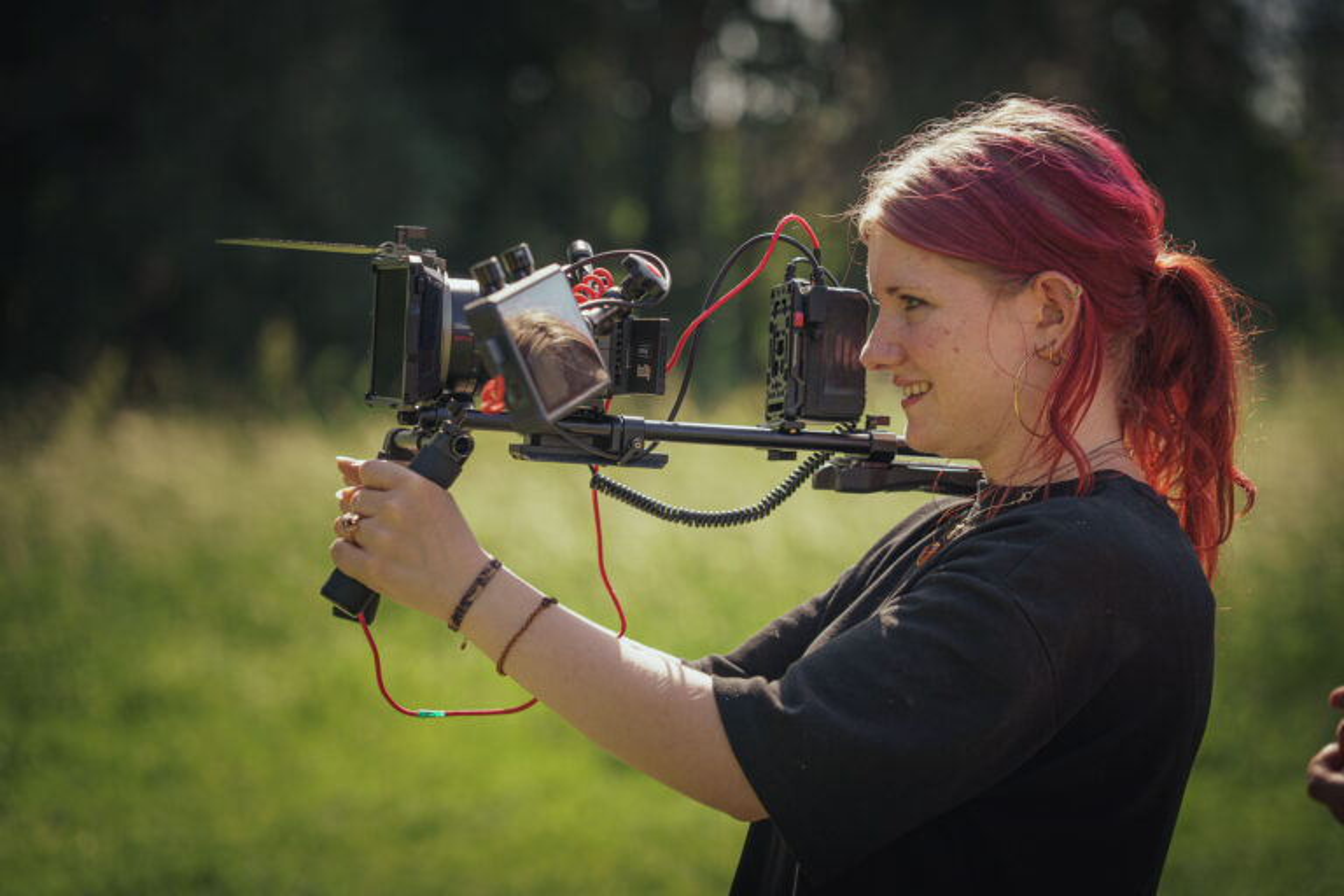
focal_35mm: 105
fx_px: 3920
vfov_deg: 13.0
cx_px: 672
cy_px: 448
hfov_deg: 19.5
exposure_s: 1/640
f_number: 3.5
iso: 100
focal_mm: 105
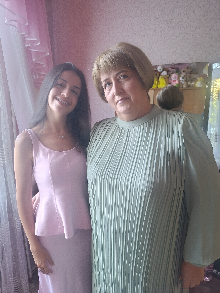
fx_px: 203
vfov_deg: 71.5
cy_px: 146
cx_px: 107
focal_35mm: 24
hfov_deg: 56.9
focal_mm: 6.11
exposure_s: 1/20
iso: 1499
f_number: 1.65
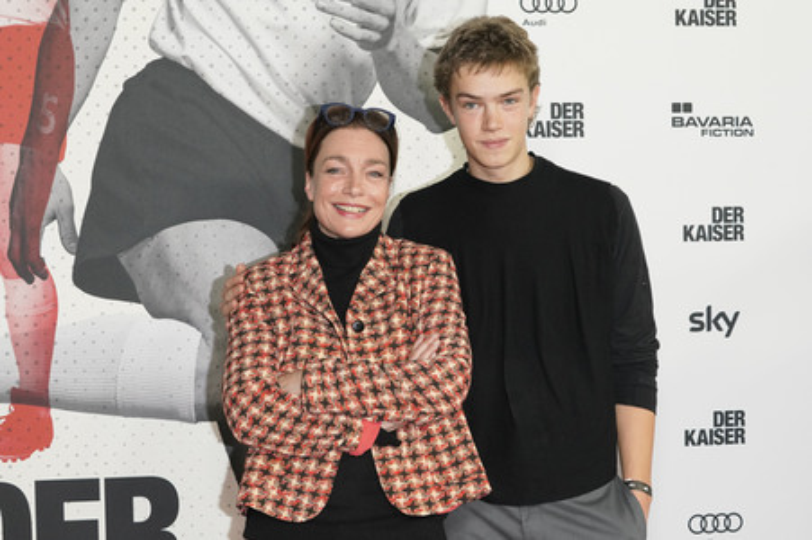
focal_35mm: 70
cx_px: 406
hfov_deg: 28.9
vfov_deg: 19.4
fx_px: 1578
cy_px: 270
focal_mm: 70
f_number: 8
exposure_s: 1/250
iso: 2500
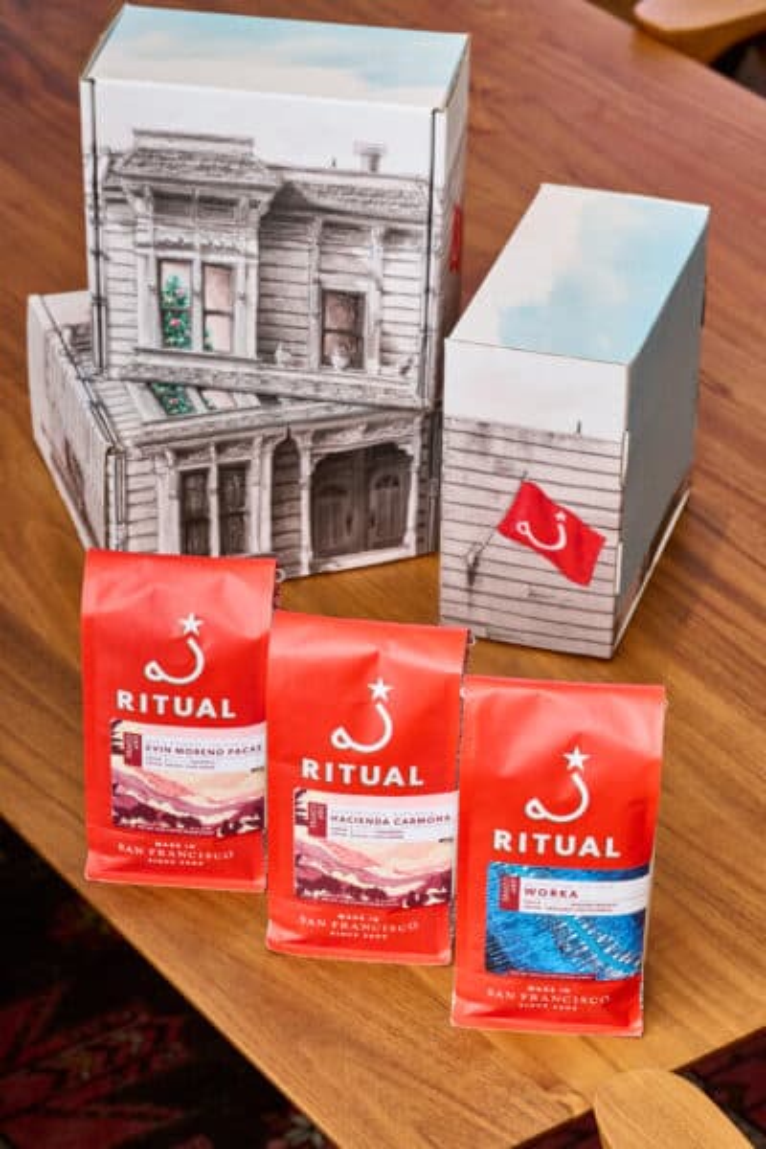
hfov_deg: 13.0
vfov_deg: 19.5
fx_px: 3351
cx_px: 383
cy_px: 574
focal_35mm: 105
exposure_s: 1/200
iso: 1000
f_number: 13
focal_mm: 105
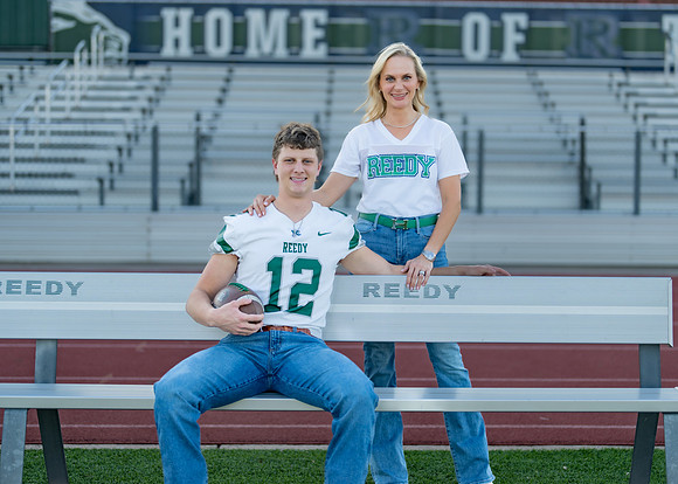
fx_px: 1169
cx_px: 374
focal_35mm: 61
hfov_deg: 32.3
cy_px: 210
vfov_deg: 23.4
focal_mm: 50
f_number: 1.2
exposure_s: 1/1250
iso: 100
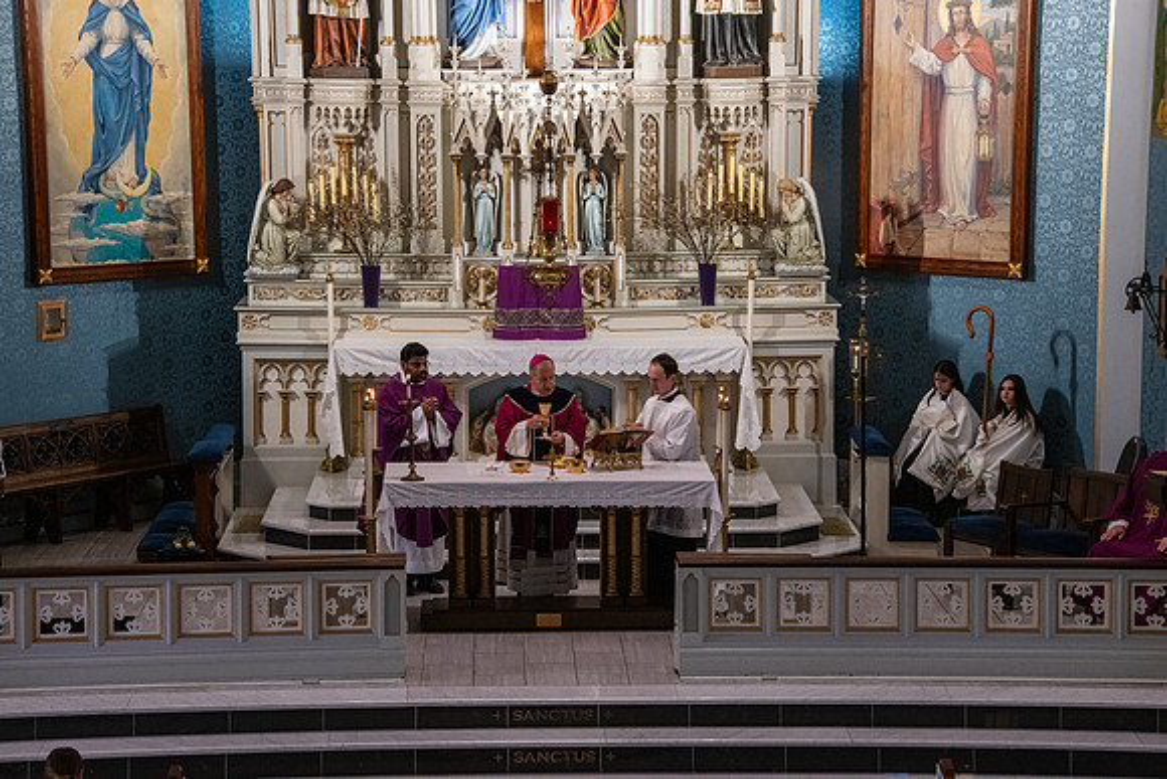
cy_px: 390
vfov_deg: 13.7
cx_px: 584
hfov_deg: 20.4
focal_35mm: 100
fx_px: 3242
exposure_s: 1/80
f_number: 11
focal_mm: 100
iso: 4000
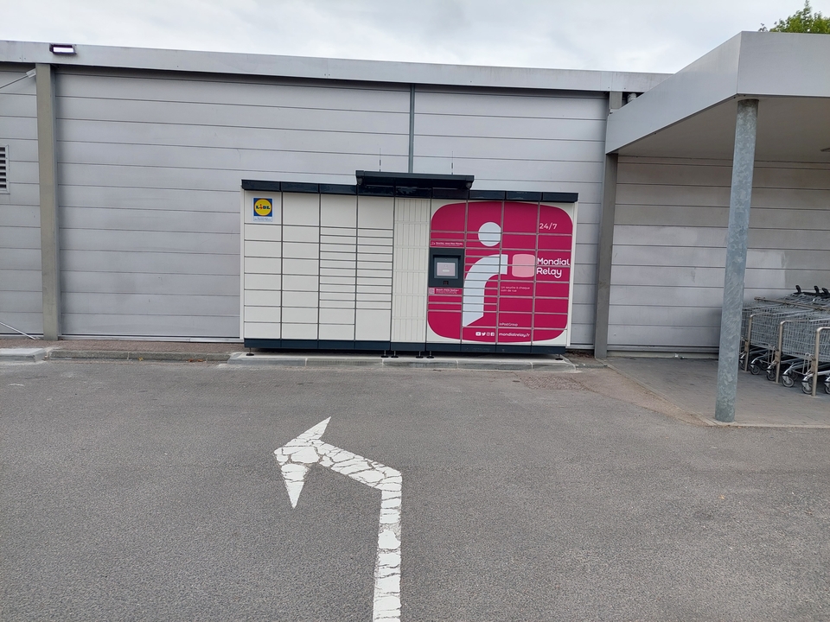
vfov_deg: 56.8
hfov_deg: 71.6
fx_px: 575
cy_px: 311
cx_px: 415
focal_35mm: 24
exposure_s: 1/333
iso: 40
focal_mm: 5.23
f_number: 1.8
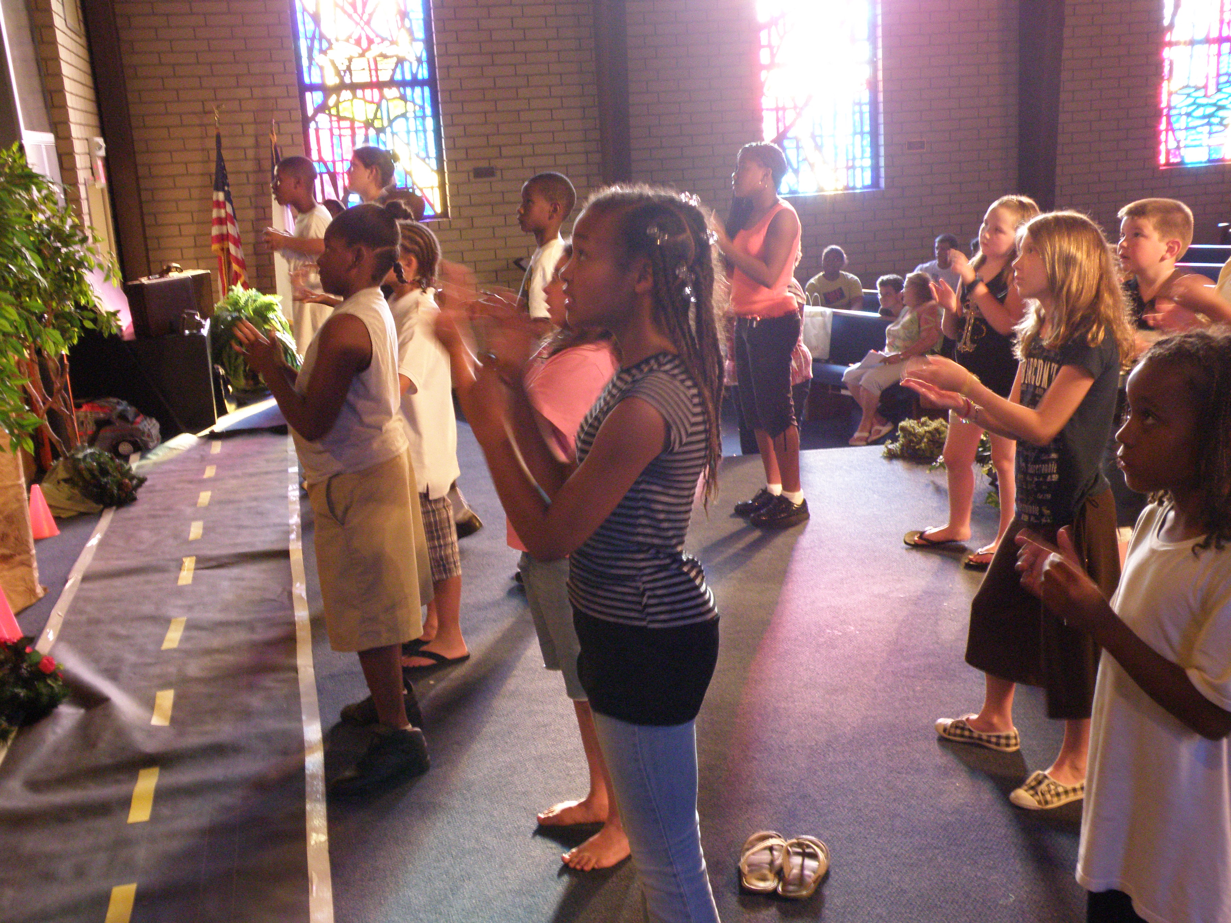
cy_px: 462
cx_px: 616
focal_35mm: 41
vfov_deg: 35.1
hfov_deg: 45.8
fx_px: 1458
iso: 320
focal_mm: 7.32
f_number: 3.3
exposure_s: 1/8
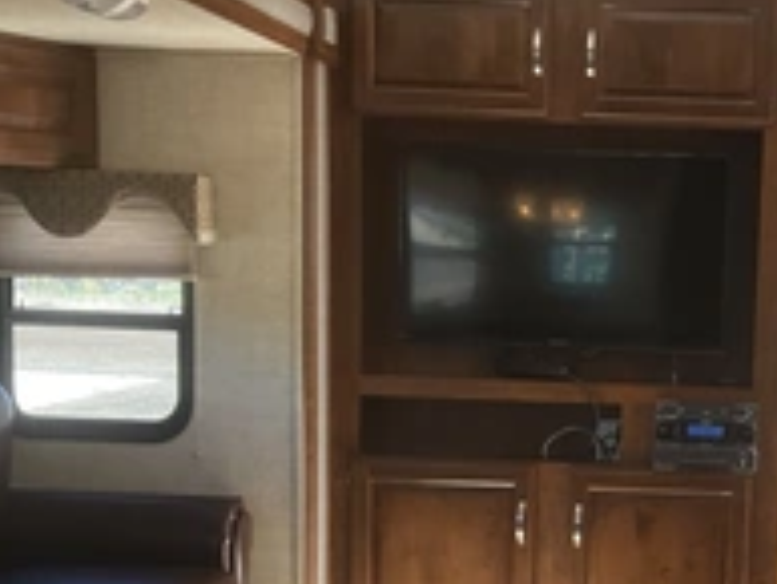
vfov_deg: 24.3
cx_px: 672
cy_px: 403
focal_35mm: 60
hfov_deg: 31.0
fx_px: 1348
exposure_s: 1/122
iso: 64
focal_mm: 3
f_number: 1.8
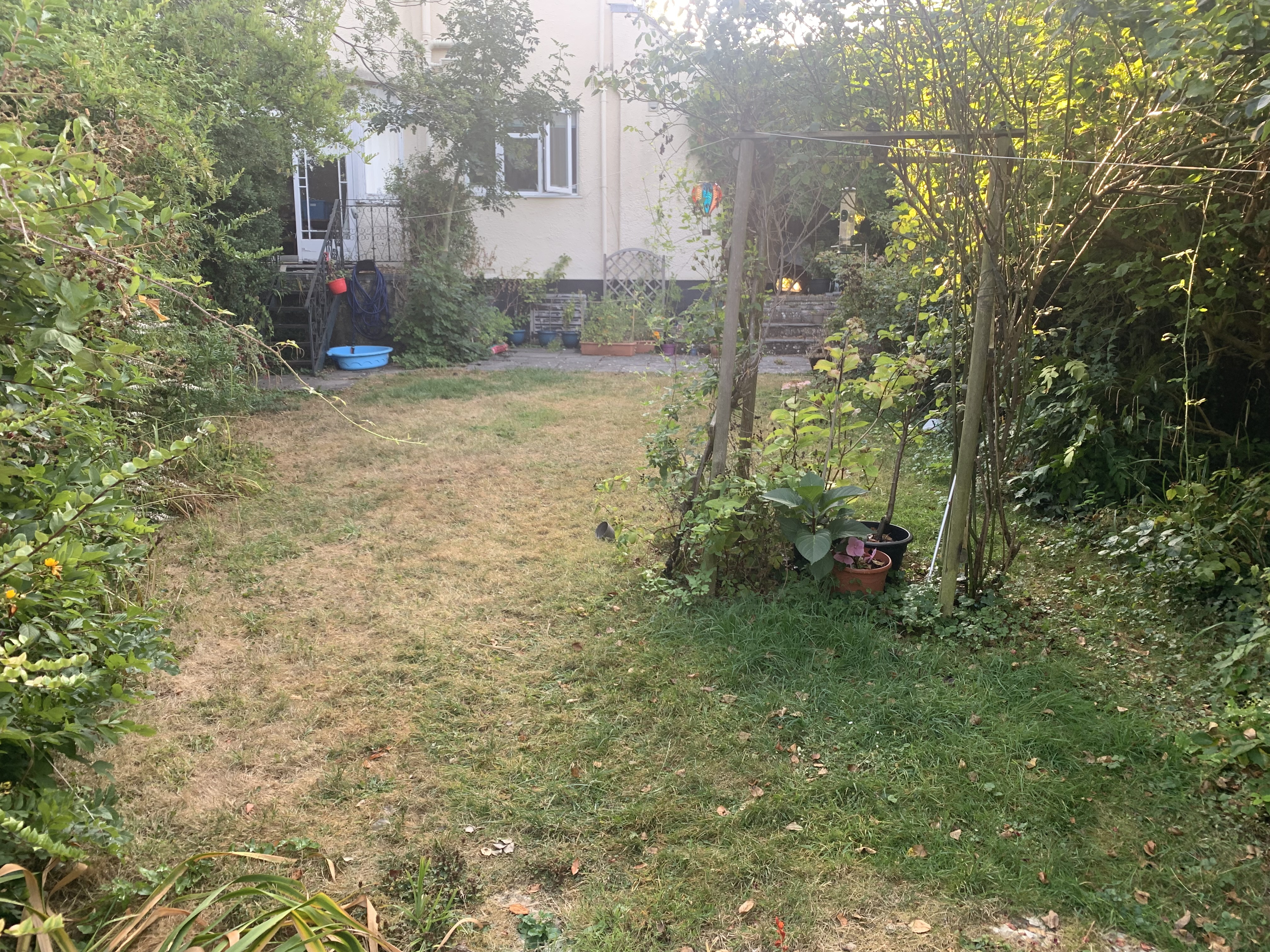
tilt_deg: -9.3
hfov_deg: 67.3
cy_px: 476
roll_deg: -0.2
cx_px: 635
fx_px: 954
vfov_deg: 53.1
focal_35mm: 26
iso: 50
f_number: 1.8
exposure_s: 1/121
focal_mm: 4.25
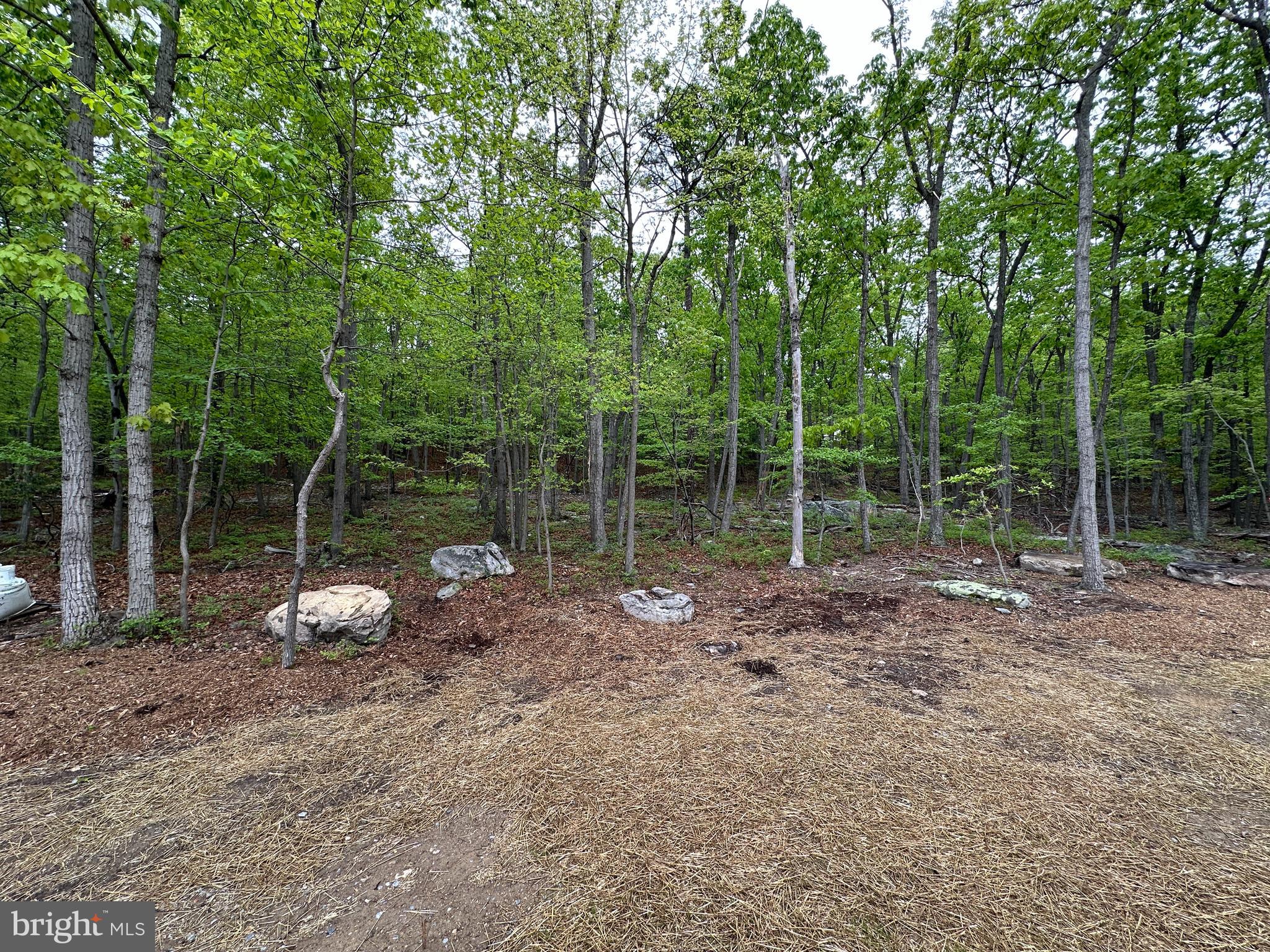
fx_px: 514
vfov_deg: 85.7
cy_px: 476
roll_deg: +0.3
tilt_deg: +6.1
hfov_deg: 102.1
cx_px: 635
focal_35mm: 14
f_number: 2.2
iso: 40
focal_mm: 2.22
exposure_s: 1/133
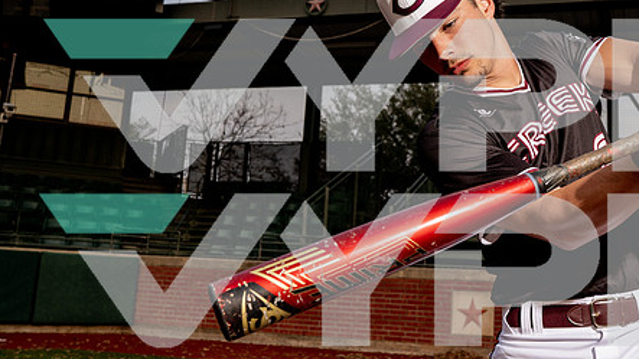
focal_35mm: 48
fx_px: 813
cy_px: 96
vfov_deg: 24.7
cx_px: 411
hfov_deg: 42.5
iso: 500
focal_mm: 35
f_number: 6.3
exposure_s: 1/250
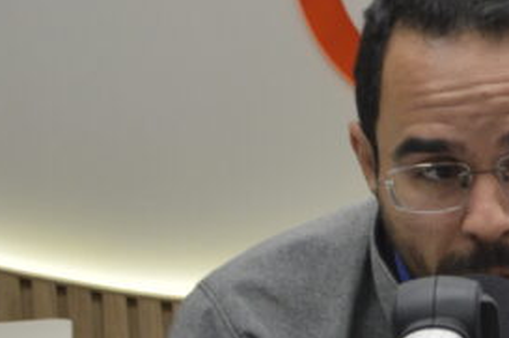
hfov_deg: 15.2
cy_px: 184
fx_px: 1750
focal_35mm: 124
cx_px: 783
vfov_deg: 11.0
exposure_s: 1/60
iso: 500
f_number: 4
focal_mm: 22
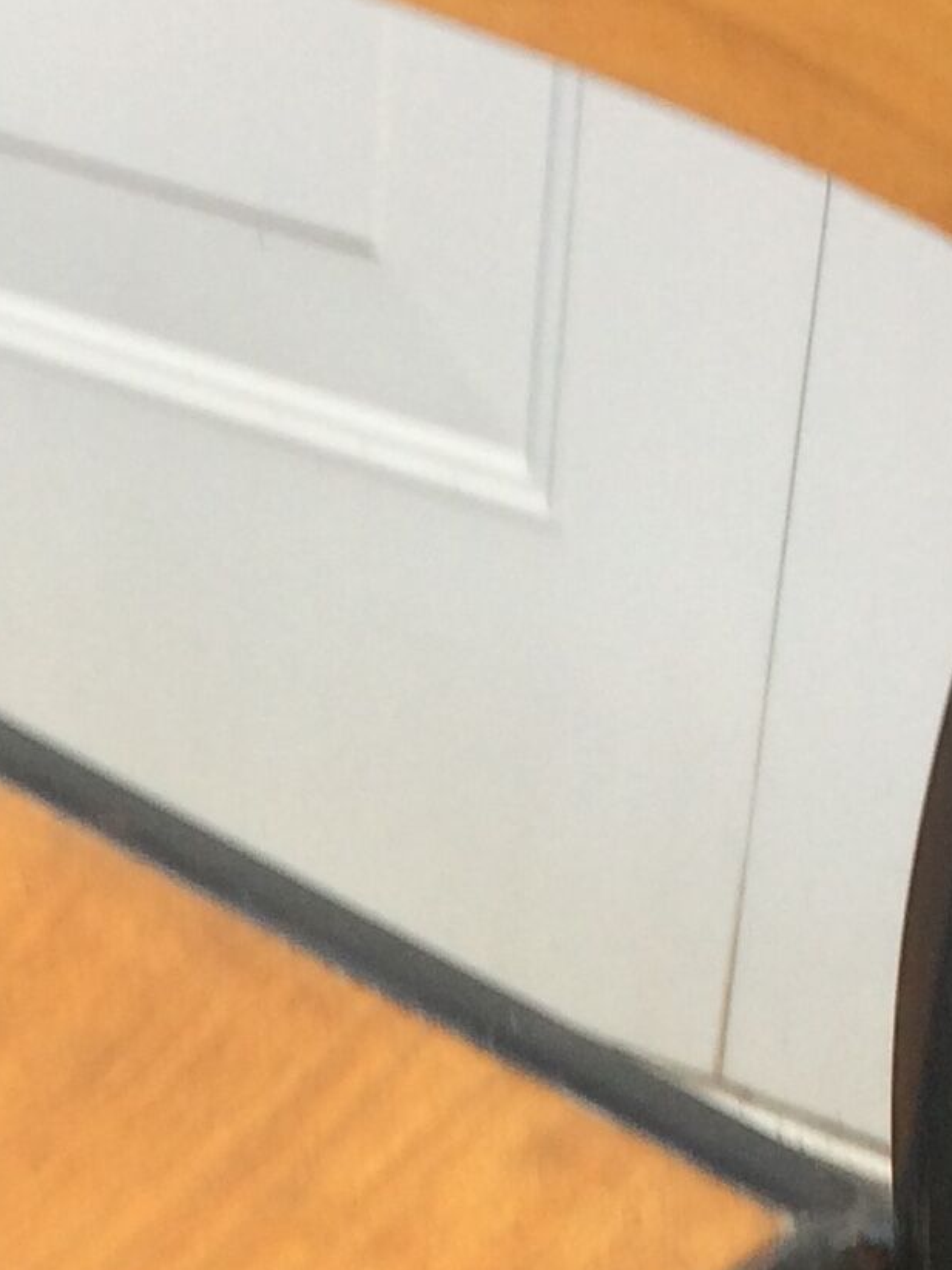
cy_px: 1480
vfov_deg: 16.5
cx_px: 43
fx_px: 4218
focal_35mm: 115
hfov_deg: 12.7
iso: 64
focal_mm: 4.15
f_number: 2.2
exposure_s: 1/100
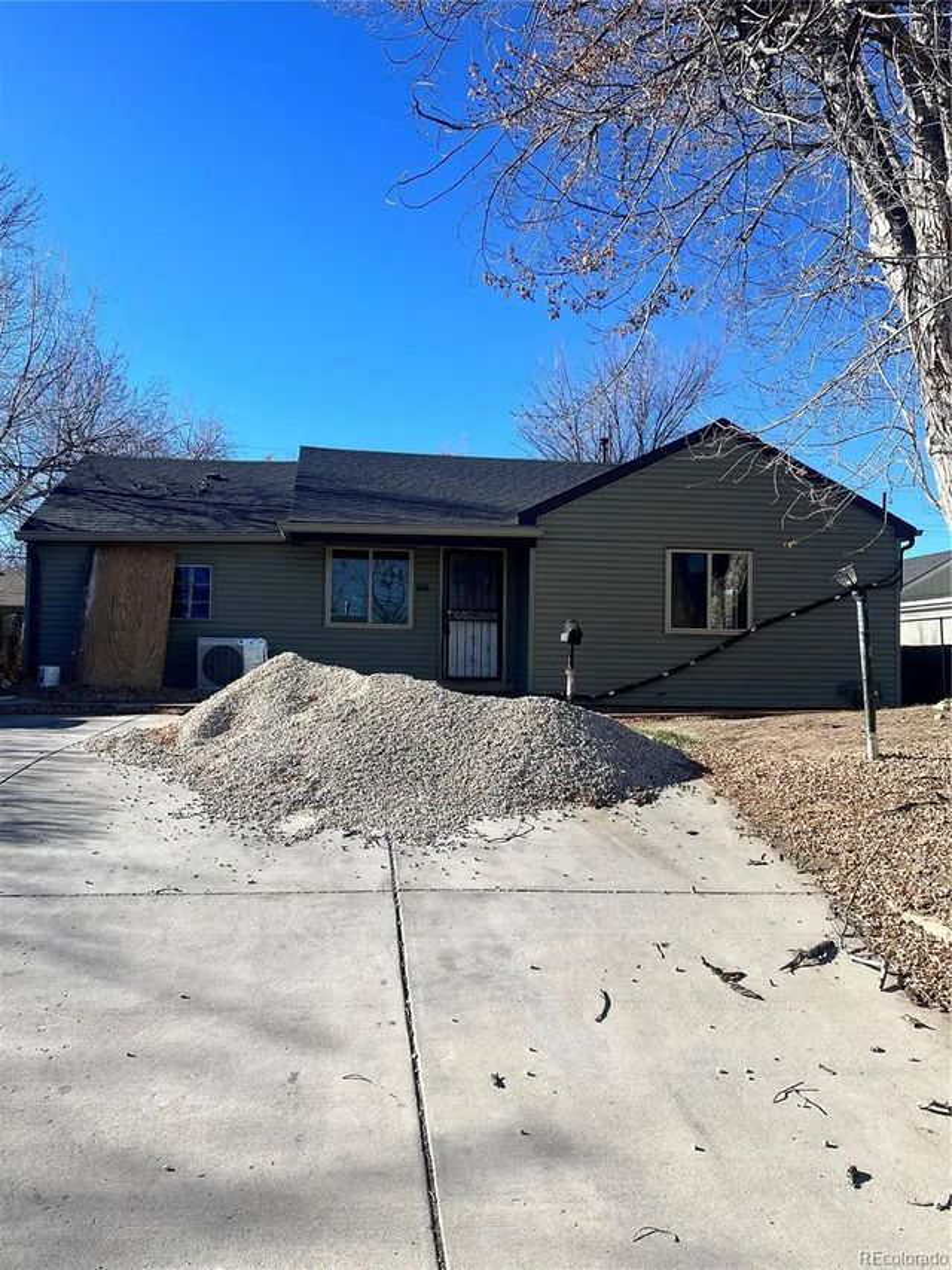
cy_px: 635
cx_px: 476
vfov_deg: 67.3
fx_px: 953
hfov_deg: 53.1
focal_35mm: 26
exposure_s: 1/2410
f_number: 1.6
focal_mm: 5.1
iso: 50
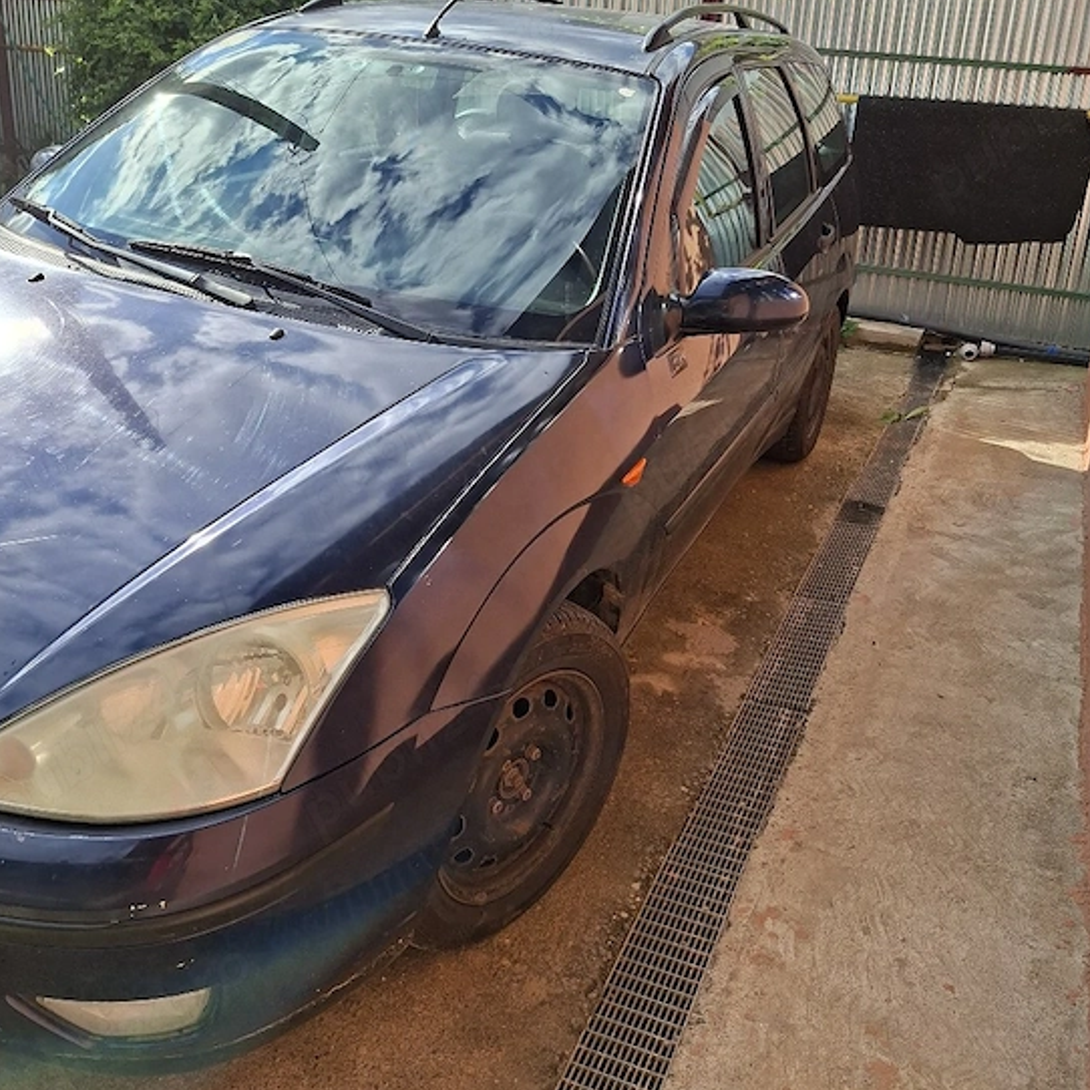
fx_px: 1069
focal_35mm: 30
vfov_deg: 53.8
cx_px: 513
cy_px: 467
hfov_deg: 54.0
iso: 50
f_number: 1.8
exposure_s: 1/1667
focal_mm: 5.54
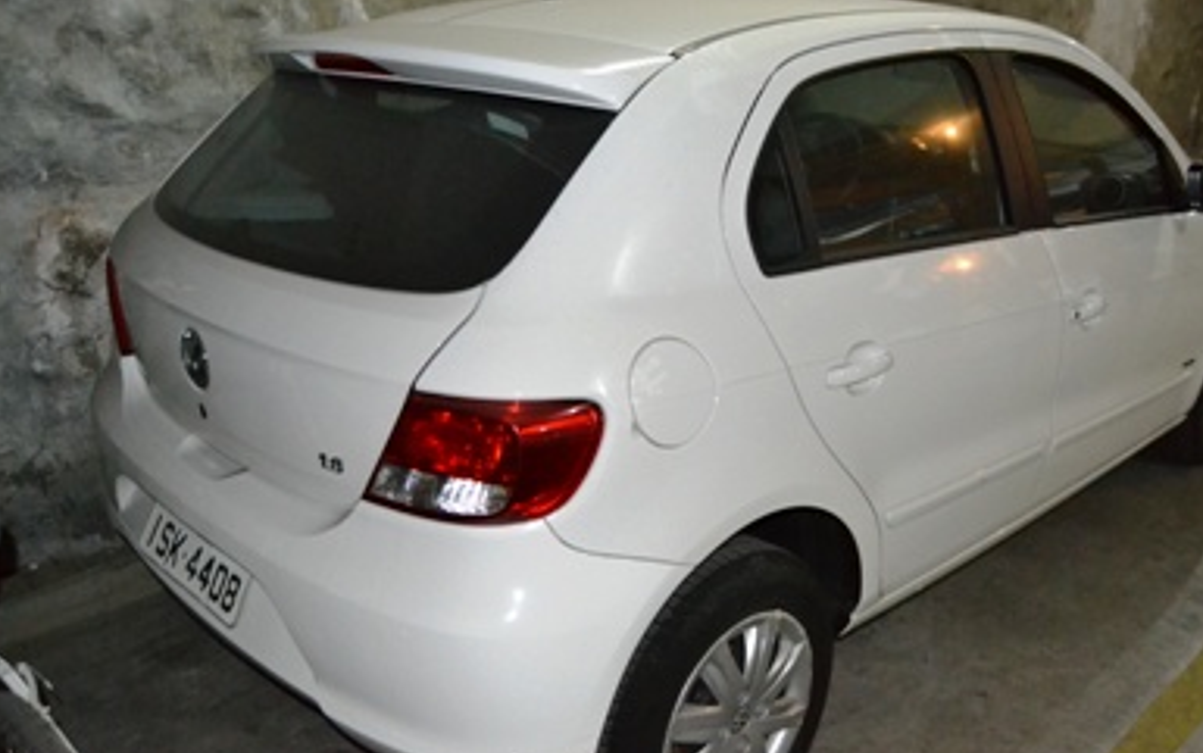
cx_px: 637
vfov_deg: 39.5
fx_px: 1050
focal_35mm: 32
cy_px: 364
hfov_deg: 59.6
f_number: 3.5
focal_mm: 18
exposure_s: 1/60
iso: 3200
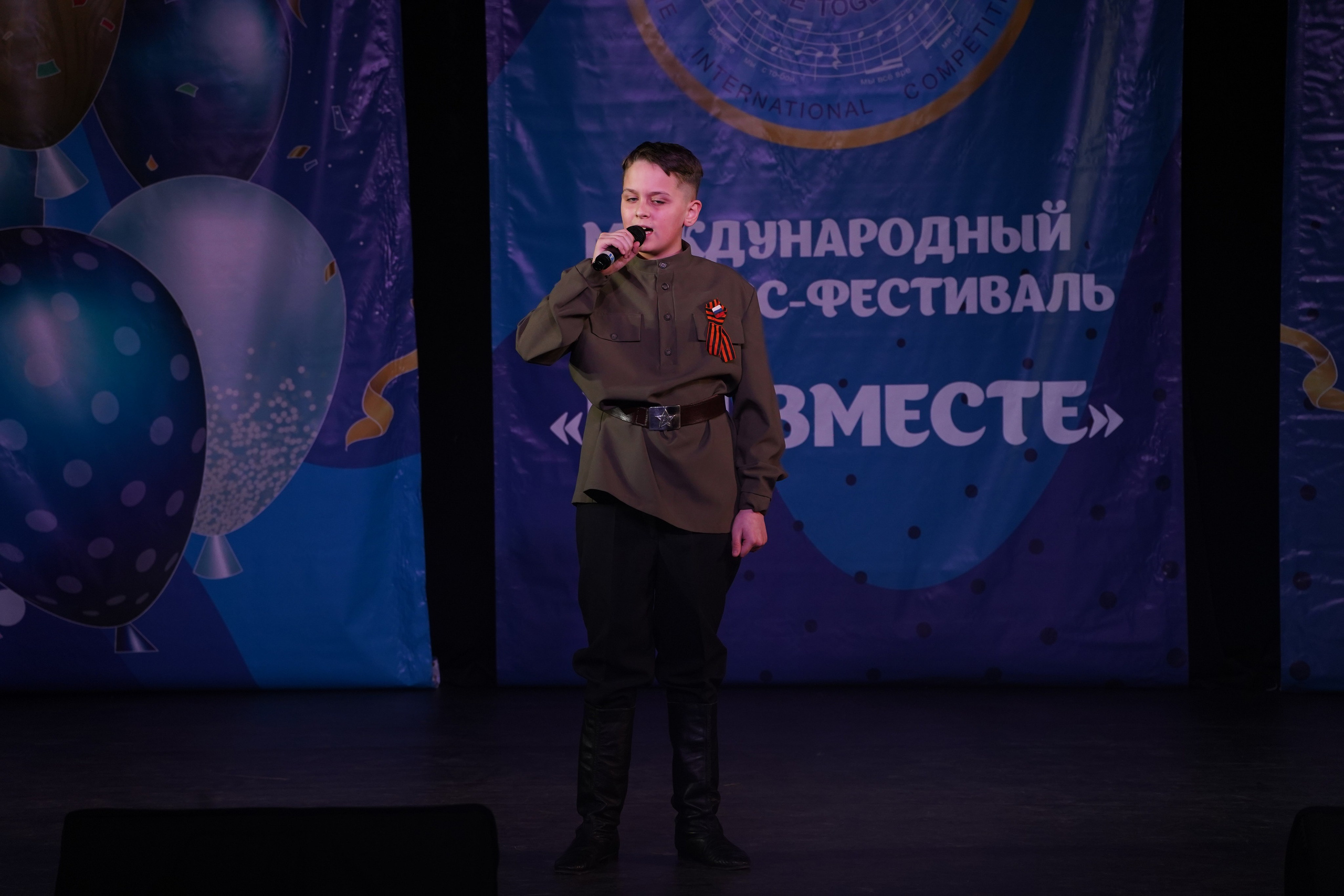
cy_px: 448
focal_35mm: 145
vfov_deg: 9.5
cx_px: 672
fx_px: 5413
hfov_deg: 14.2
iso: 1600
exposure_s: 1/250
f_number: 5.6
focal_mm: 145
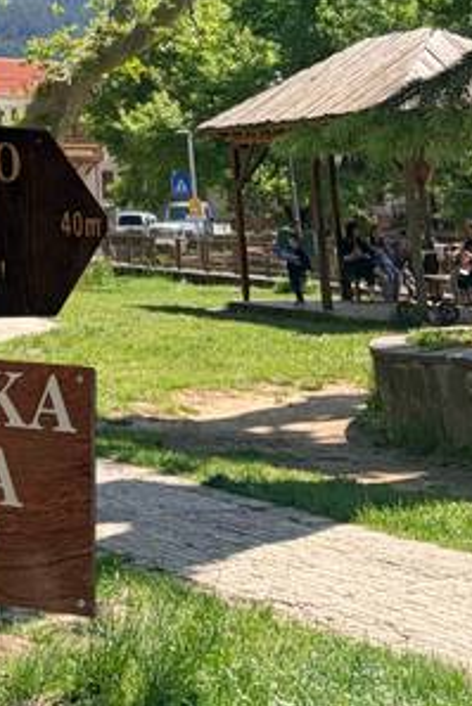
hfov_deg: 15.1
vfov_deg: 19.5
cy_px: -426
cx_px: -126
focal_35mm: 87
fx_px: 1709
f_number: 1.6
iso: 50
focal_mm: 5.96
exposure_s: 1/2451
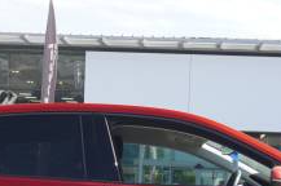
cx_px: 154
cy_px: 232
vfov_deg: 10.1
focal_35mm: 133
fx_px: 1037
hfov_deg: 15.4
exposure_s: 1/200
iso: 160
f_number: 4.5
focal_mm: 30
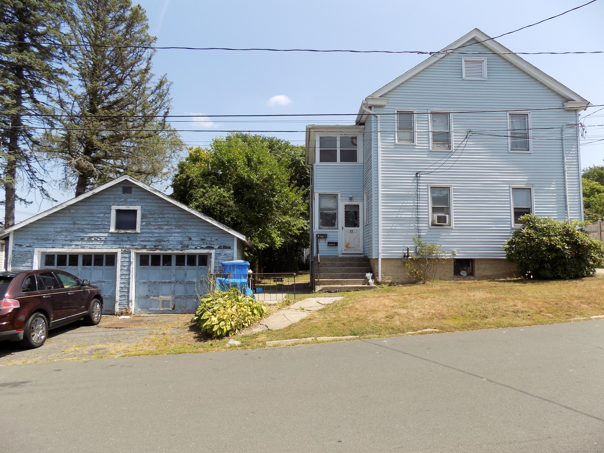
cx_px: 302
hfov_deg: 73.9
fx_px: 401
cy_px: 226
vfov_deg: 58.9
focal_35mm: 23
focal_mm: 4
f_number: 3.1
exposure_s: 1/640
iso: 80
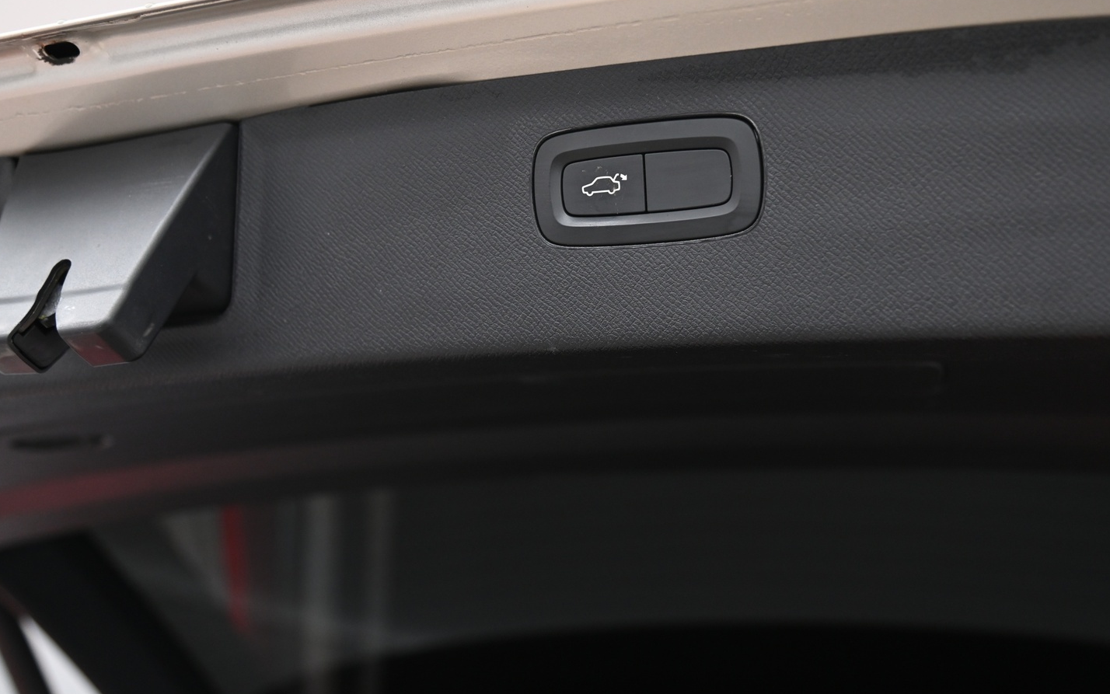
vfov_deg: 29.2
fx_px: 1331
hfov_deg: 45.2
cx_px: 595
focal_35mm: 44
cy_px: 358
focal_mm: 38
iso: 2000
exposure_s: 1/80
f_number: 4
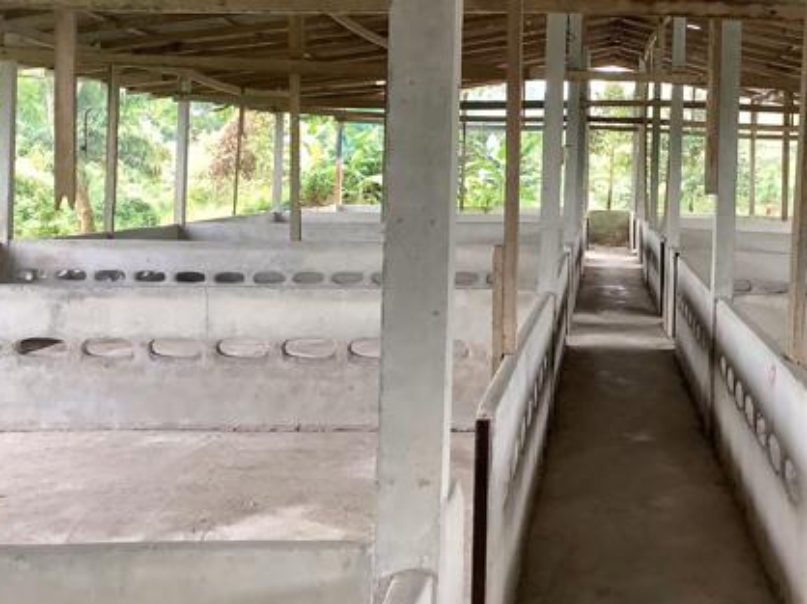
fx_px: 1142
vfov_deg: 29.3
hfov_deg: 37.9
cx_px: 614
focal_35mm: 49
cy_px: 169
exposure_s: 1/50
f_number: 2.4
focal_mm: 3.3
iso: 125
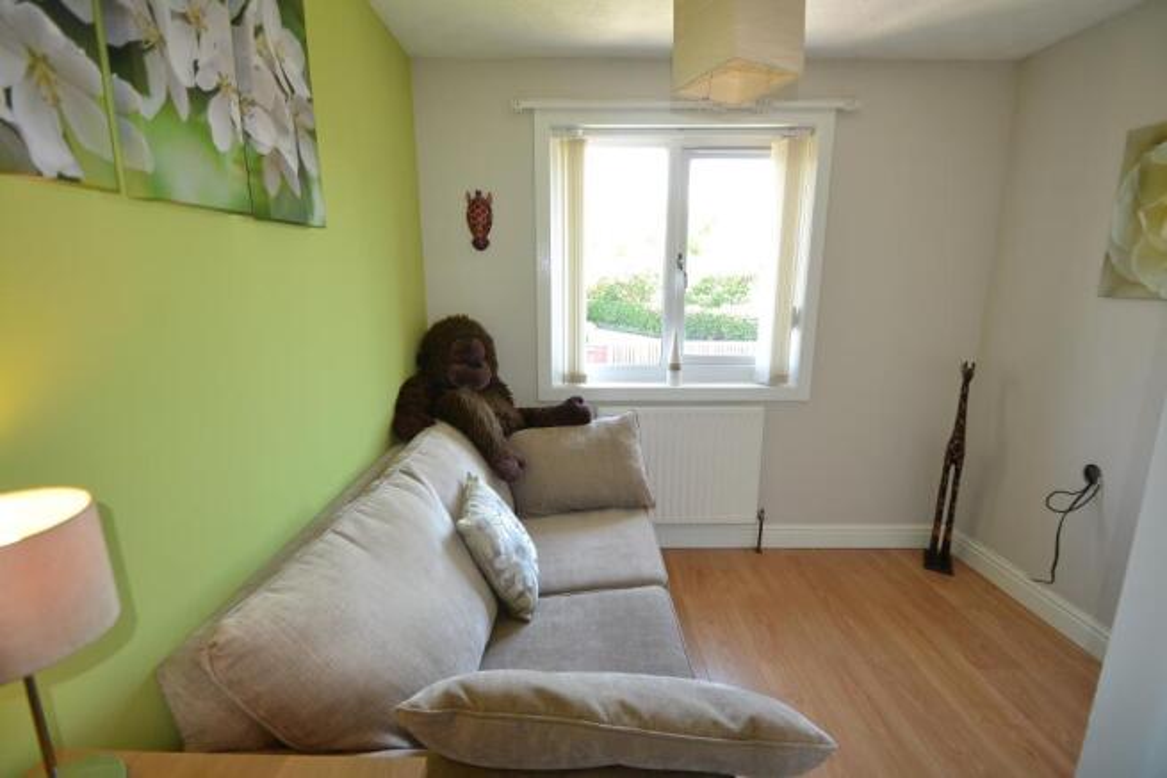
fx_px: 486
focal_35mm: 15
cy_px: 389
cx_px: 584
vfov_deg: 77.4
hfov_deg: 100.4
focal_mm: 10
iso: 400
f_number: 3.5
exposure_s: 1/60
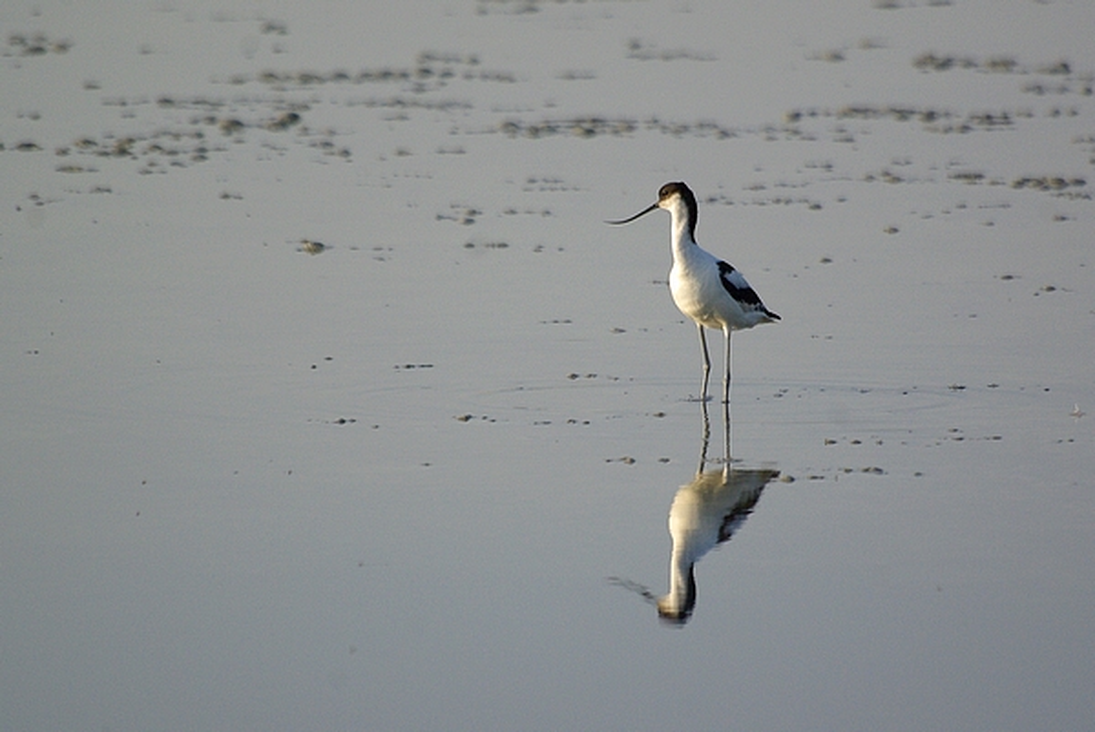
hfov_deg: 4.6
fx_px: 13697
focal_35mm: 450
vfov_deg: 3.1
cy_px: 366
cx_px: 548
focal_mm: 300
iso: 400
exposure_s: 1/1500
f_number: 5.6
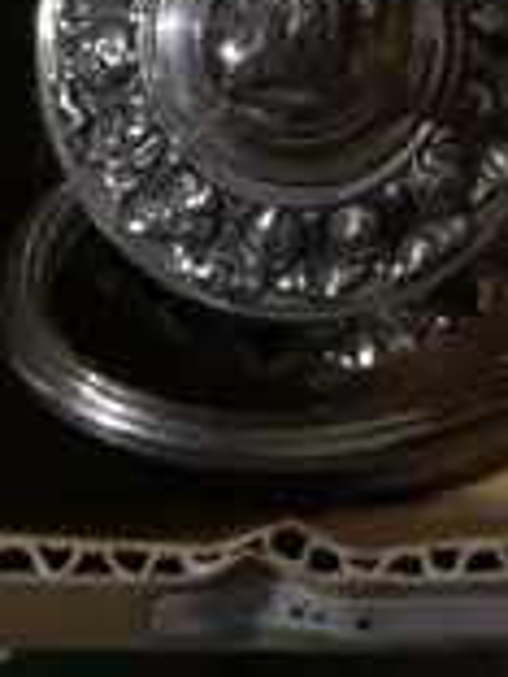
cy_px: -1246
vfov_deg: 9.0
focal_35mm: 184
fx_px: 3600
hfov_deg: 8.0
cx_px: 480
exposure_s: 1/60
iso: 250
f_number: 3.5
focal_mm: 14
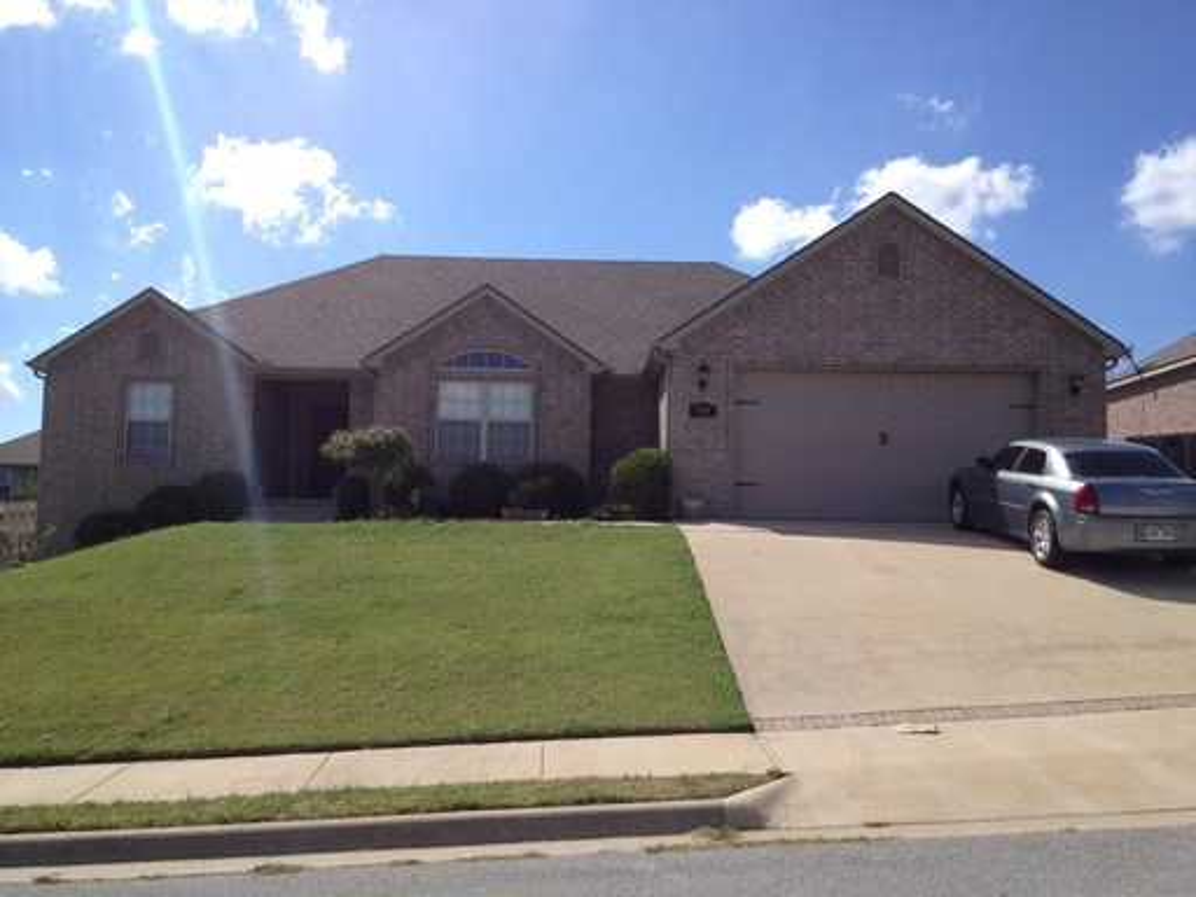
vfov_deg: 40.7
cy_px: 448
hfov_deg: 52.6
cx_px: 598
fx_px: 1209
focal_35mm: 35
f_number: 2.4
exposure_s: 1/1972
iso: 50
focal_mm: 4.28
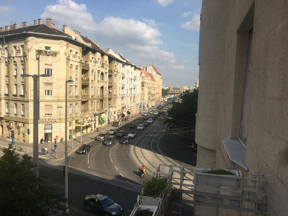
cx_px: 144
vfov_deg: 48.2
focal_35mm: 29
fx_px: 241
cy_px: 108
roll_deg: -2.2
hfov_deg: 61.7
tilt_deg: -4.4
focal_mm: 4.15
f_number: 2.2
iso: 25
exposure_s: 1/1570
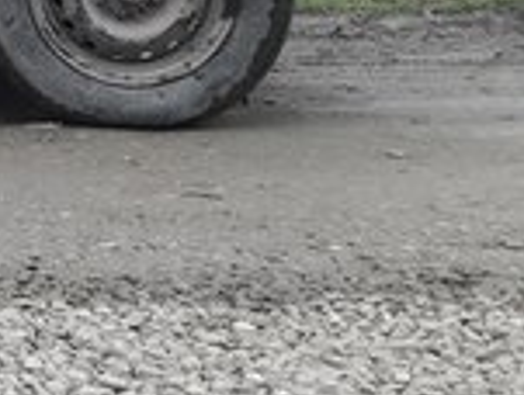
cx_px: -618
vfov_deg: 11.9
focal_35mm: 122
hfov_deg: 13.2
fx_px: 1851
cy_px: -106
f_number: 1.9
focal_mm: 3.7
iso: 40
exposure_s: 1/120
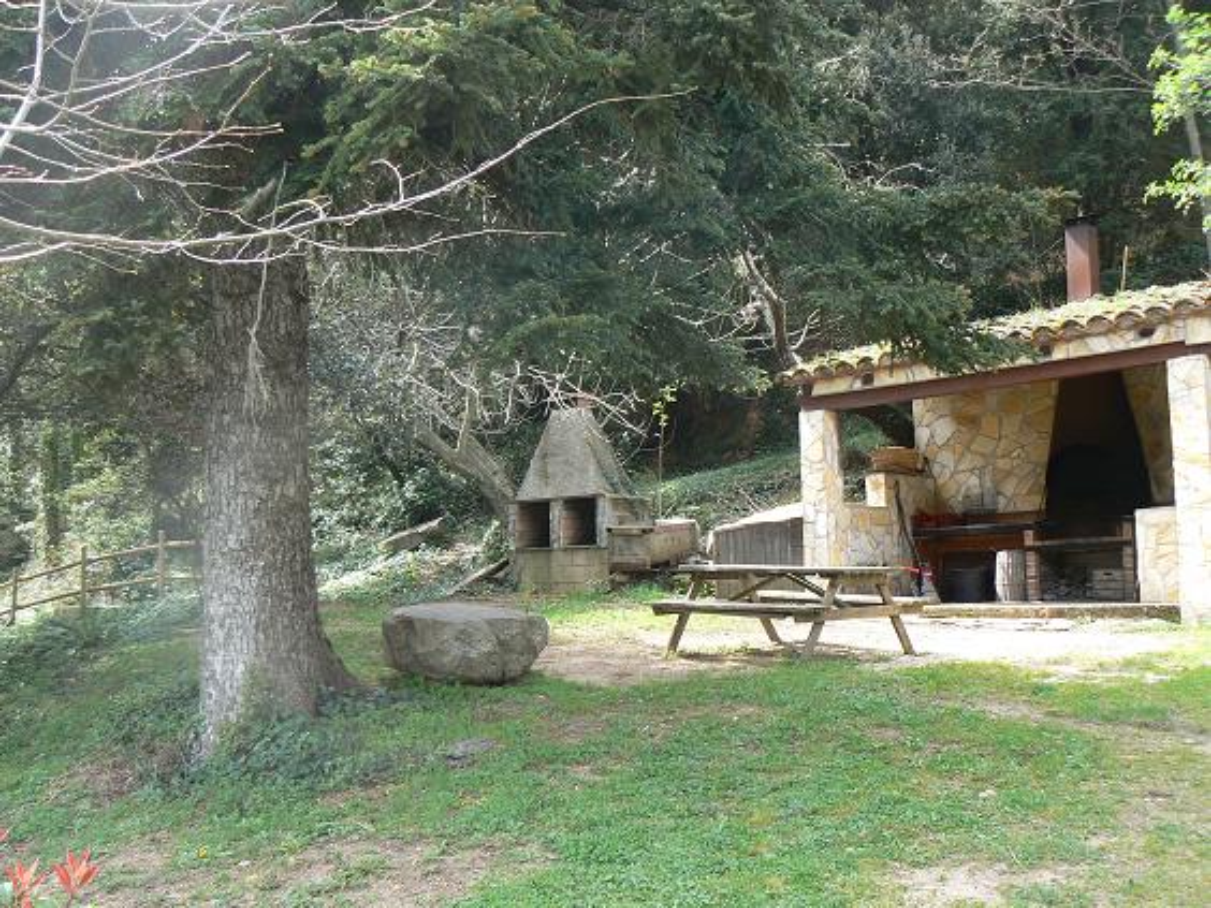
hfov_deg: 51.4
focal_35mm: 36
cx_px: 606
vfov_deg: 39.7
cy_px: 454
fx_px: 1259
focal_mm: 6
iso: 80
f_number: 4
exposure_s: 1/80
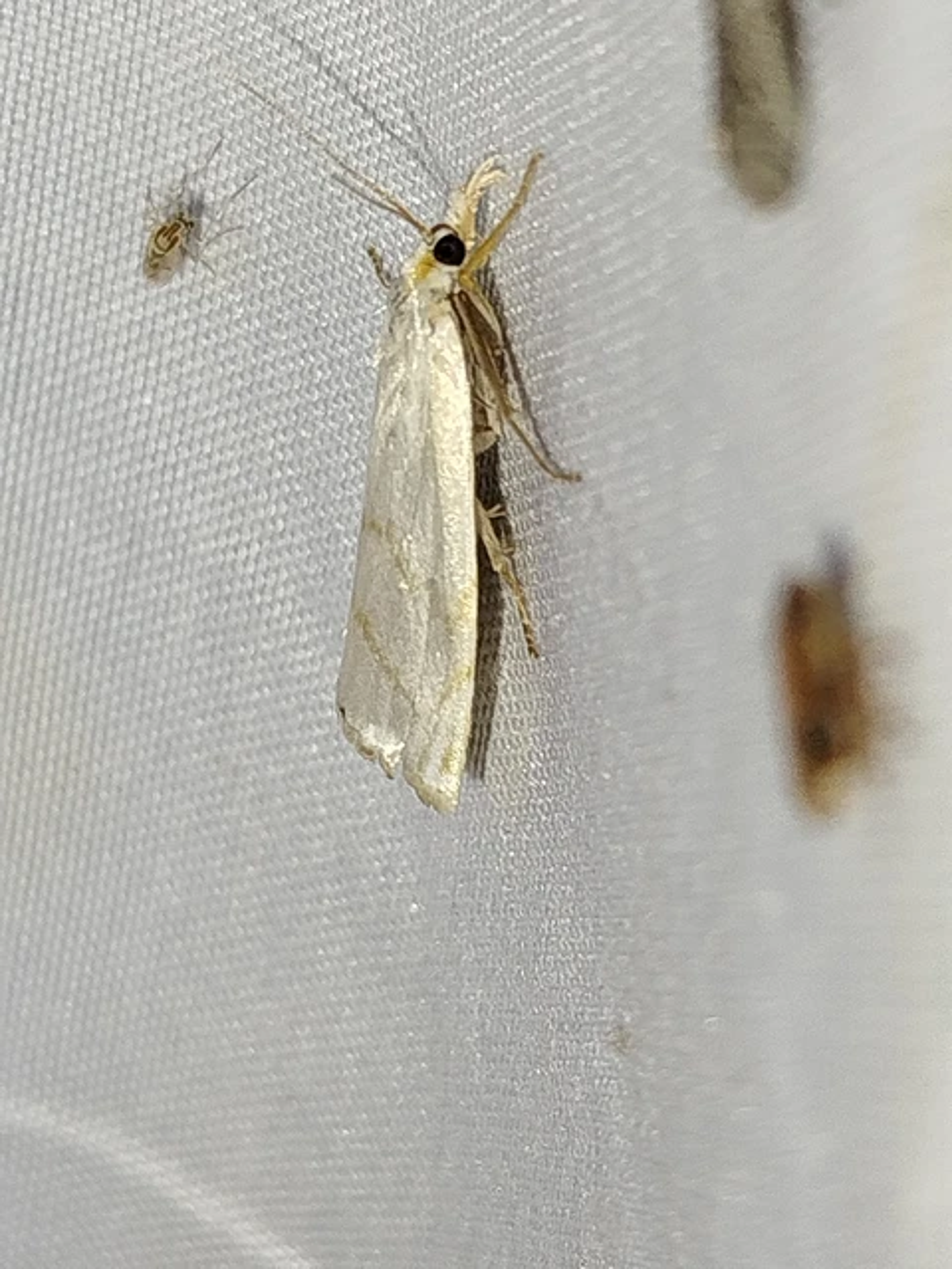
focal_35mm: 100
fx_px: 3667
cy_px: 634
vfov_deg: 19.6
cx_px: 476
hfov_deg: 14.8
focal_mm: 5.31
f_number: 1.7
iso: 64
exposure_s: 1/50
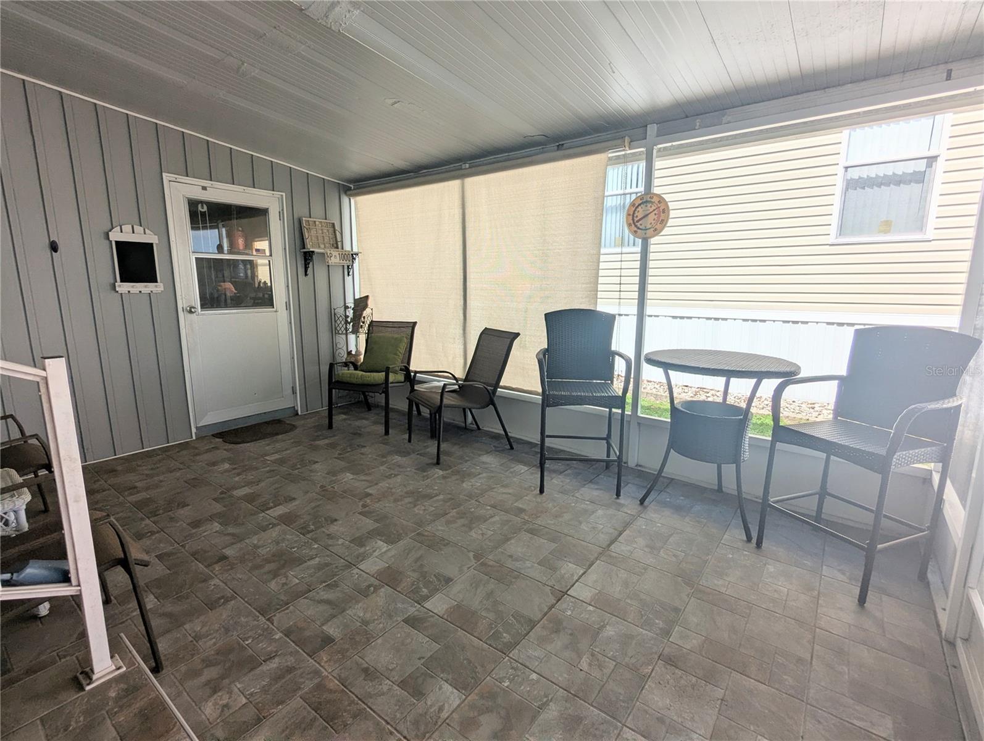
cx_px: 492
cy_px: 370
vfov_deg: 78.2
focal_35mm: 16
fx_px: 455
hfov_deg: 94.4
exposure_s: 1/1148
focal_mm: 2.35
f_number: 2.2
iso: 51
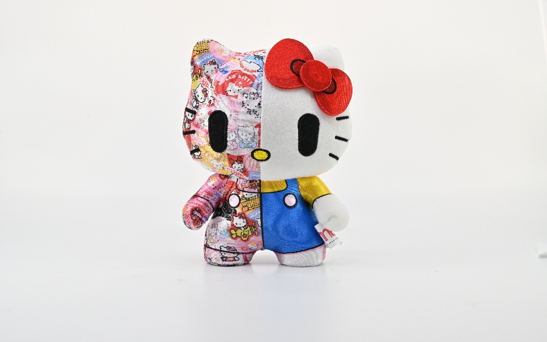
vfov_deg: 27.4
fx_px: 701
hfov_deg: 42.6
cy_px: 162
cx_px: 274
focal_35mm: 47
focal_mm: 46
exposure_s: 1/125
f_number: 10
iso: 640
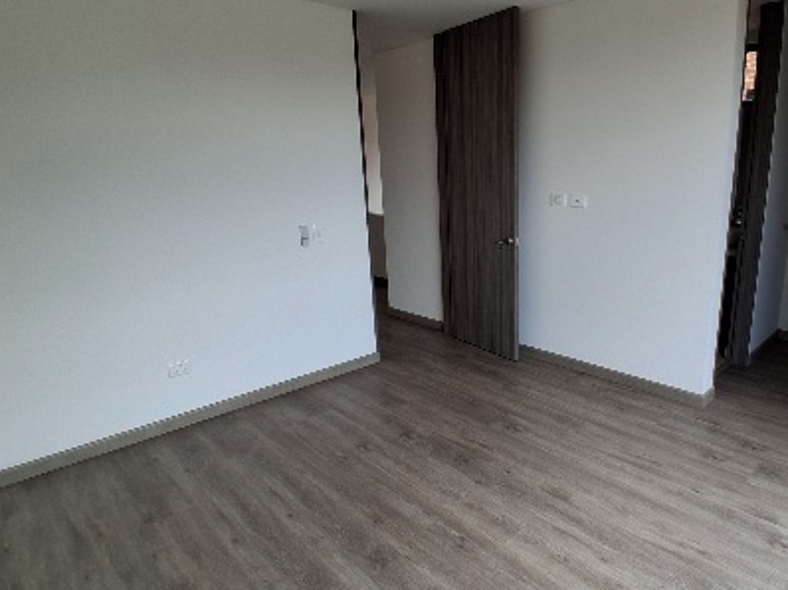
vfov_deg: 61.0
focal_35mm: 22
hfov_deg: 75.4
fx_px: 501
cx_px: 482
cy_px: 309
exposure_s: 1/233
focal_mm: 1.4
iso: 50
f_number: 2.2
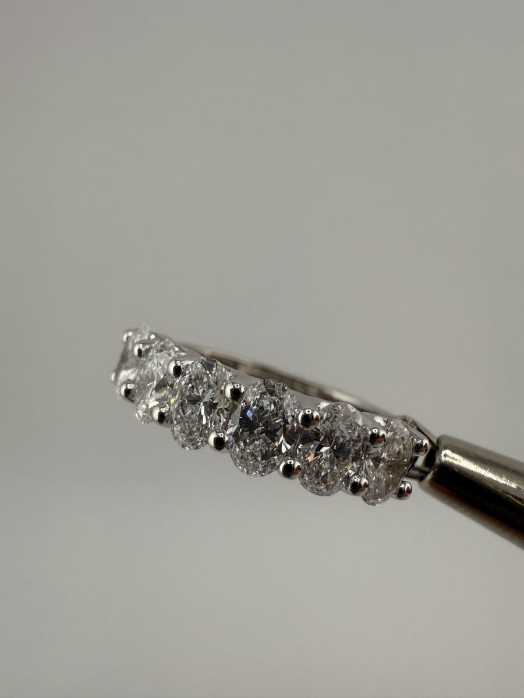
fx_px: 484
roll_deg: -5.5
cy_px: 349
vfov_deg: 71.6
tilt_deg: -29.5
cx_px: 262
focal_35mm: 24
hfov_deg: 56.8
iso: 40
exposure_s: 1/2222
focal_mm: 2.22
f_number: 2.2
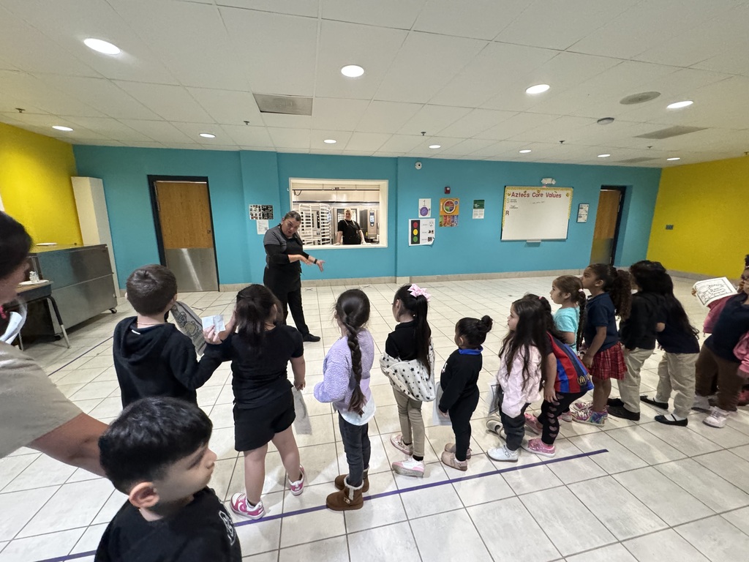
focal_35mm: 14
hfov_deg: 102.1
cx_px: 374
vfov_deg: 85.7
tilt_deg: -12.7
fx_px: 303
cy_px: 281
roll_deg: +0.2
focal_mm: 2.22
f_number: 2.2
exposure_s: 1/60
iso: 800
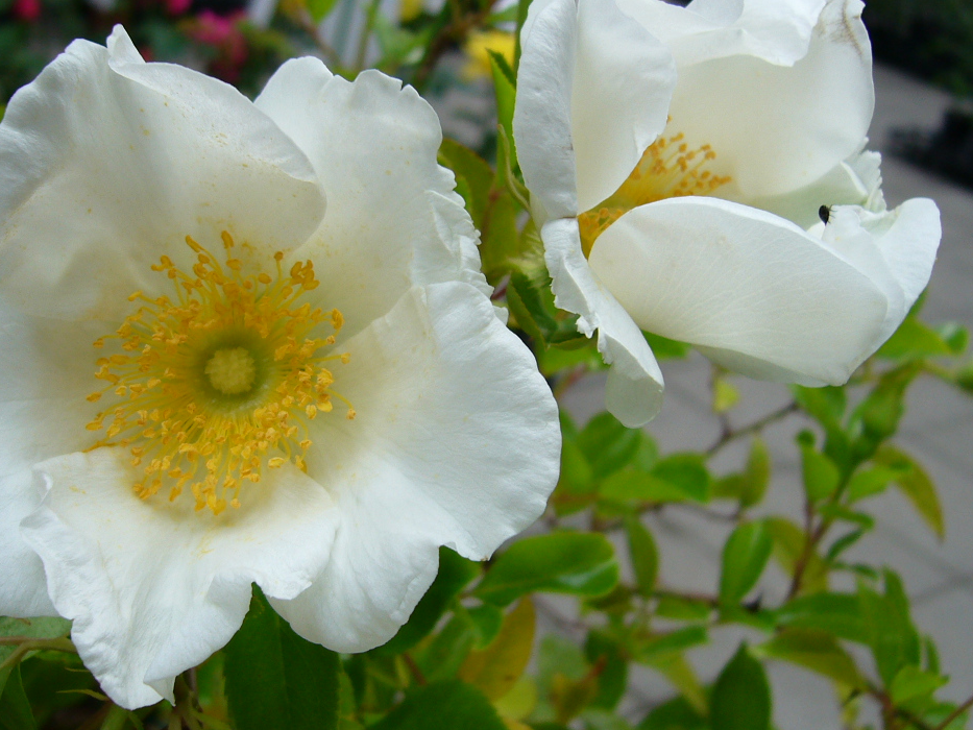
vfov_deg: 30.2
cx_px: 437
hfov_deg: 39.6
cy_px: 290
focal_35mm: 48
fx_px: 1349
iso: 80
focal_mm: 5.8
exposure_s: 1/80
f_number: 2.8
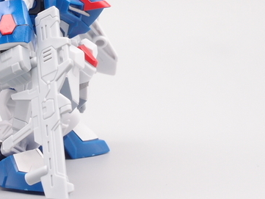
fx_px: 1103
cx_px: 10
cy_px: 17
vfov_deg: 10.3
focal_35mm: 144
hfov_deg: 13.5
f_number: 8
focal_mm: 14.05
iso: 100
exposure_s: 1/10
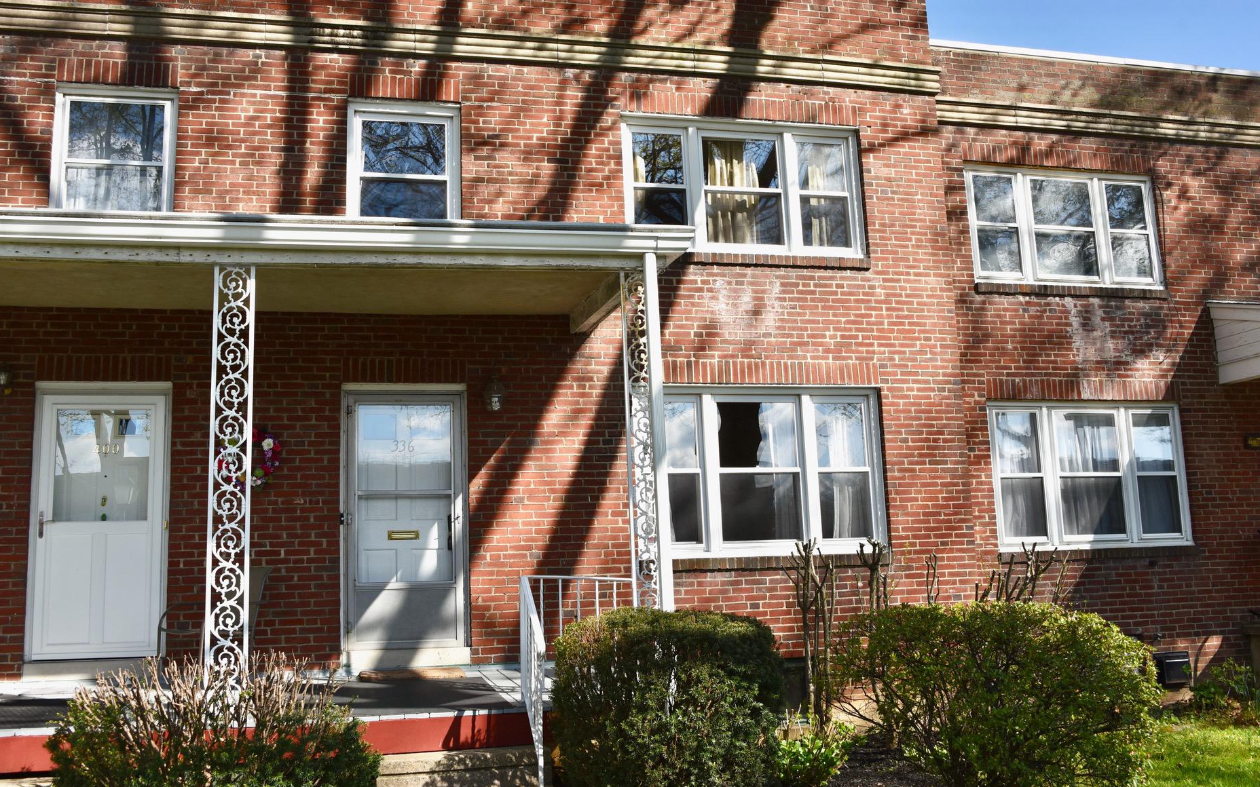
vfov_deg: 35.3
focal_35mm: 36
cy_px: 377
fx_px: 1236
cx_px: 623
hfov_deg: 54.0
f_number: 9
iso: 200
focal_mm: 32
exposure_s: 1/320
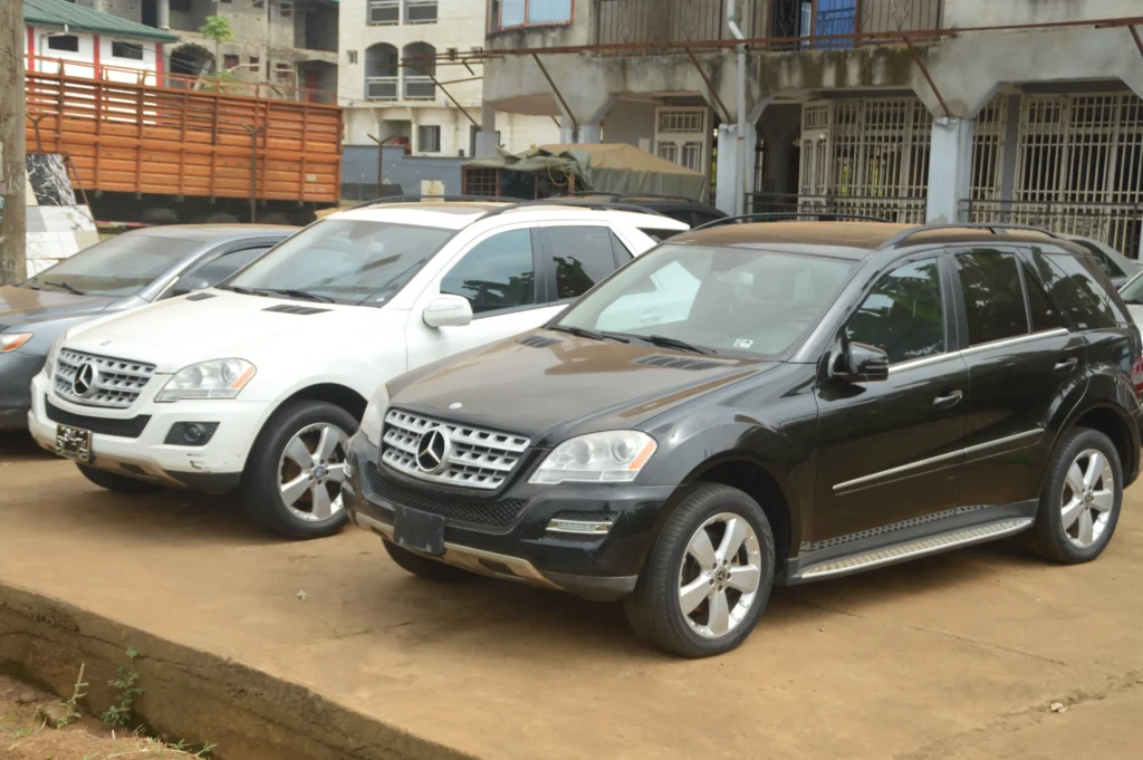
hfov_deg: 37.9
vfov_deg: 25.7
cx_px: 572
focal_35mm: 52
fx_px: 1665
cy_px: 380
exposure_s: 1/250
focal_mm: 35
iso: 100
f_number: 8
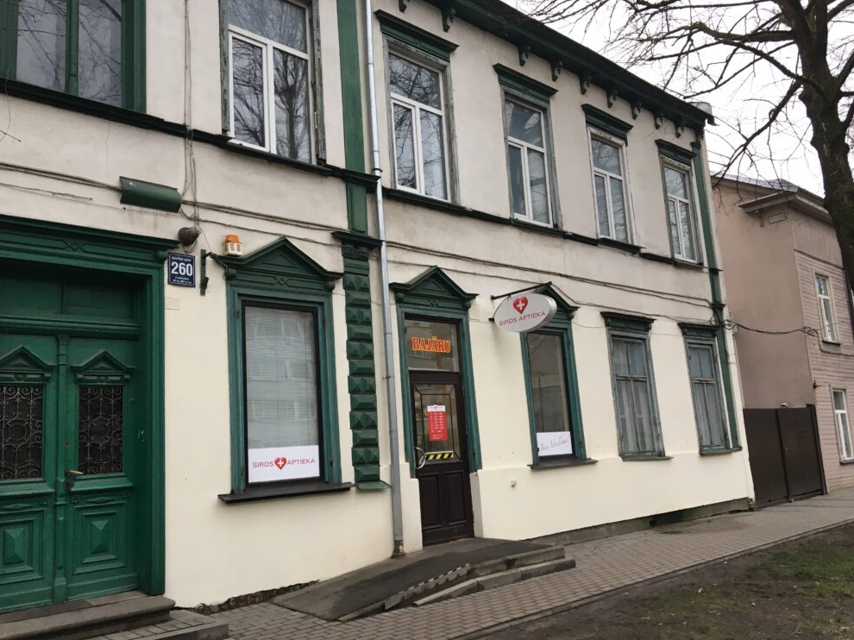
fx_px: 740
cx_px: 416
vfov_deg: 46.8
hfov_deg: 60.0
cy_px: 325
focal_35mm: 30
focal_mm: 4.15
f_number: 2.2
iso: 40
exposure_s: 1/33
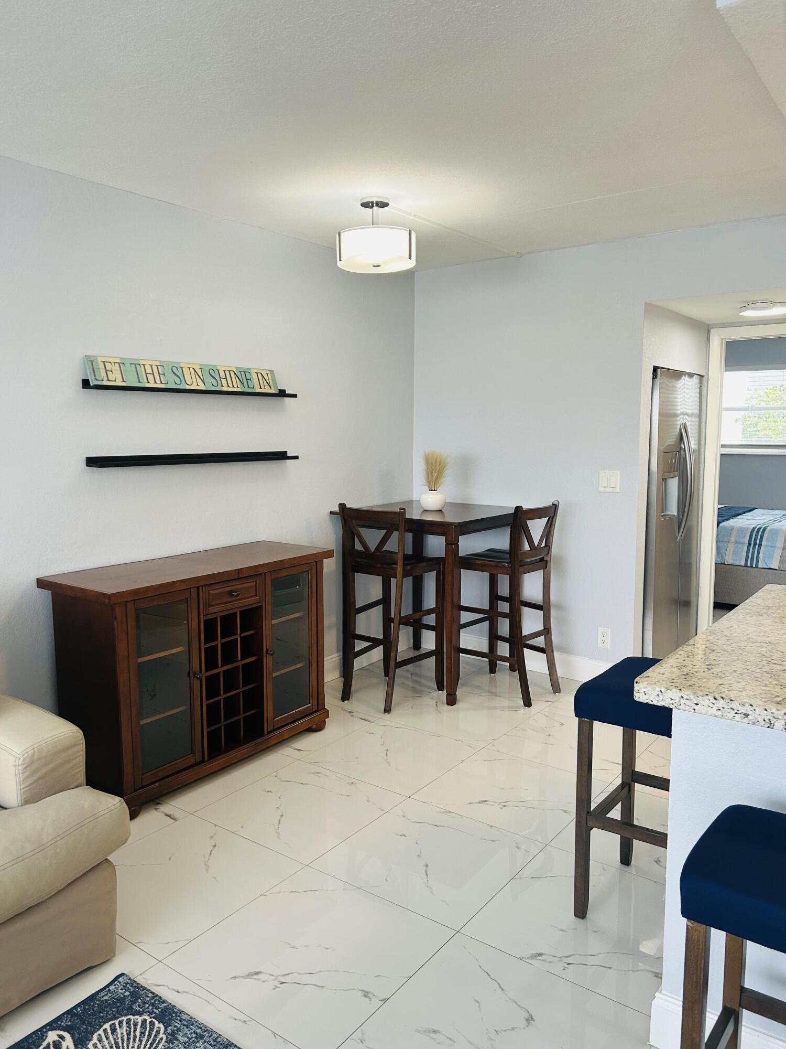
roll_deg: +0.0
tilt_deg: -7.3
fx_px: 787
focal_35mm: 26
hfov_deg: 53.1
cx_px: 393
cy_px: 524
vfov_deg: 67.3
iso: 100
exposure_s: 1/120
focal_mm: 5.7
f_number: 1.5
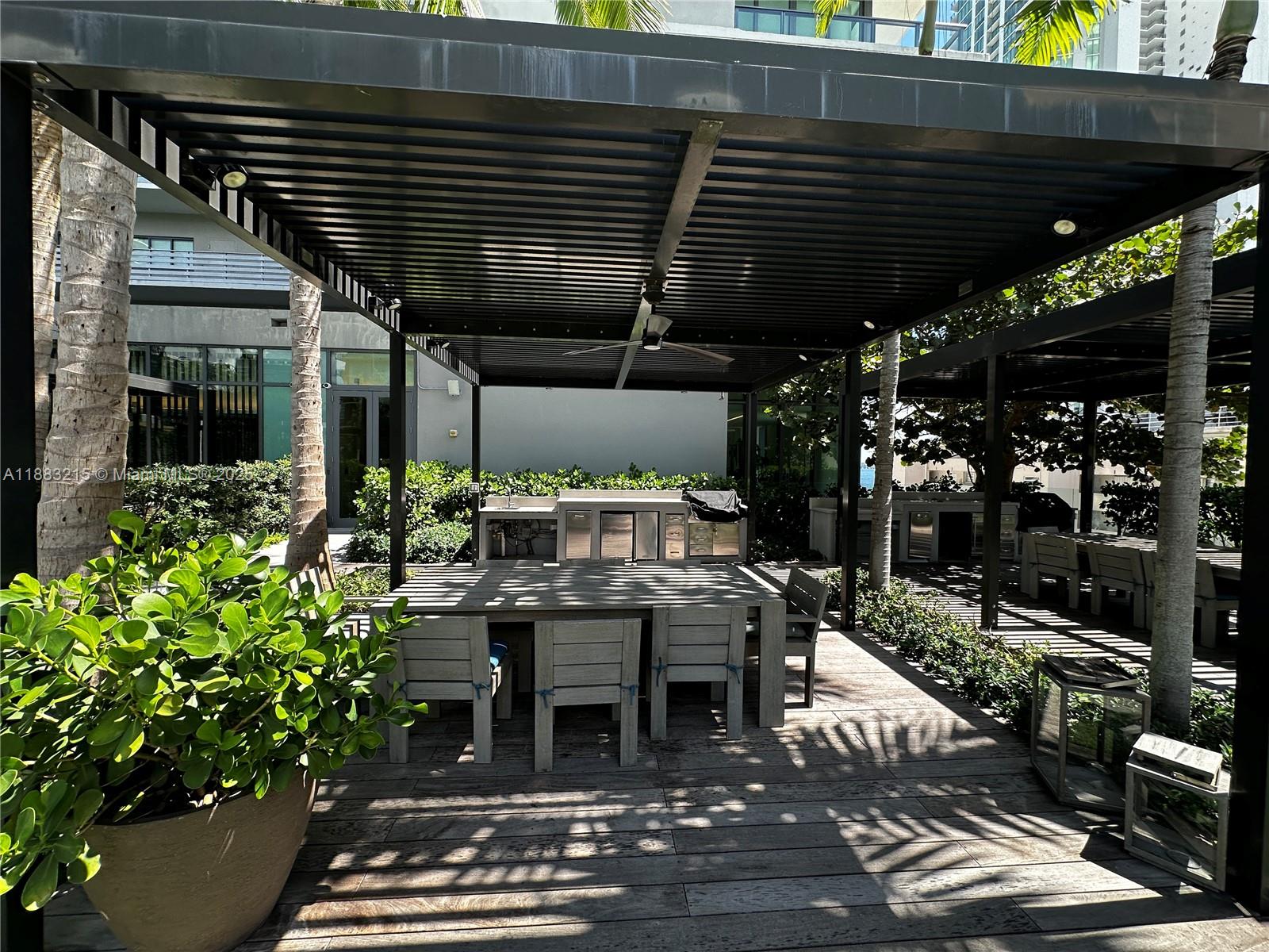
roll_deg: -1.0
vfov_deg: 85.7
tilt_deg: -2.3
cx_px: 634
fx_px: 513
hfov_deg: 102.1
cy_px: 476
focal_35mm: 14
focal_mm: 2.22
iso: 40
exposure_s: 1/367
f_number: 2.2
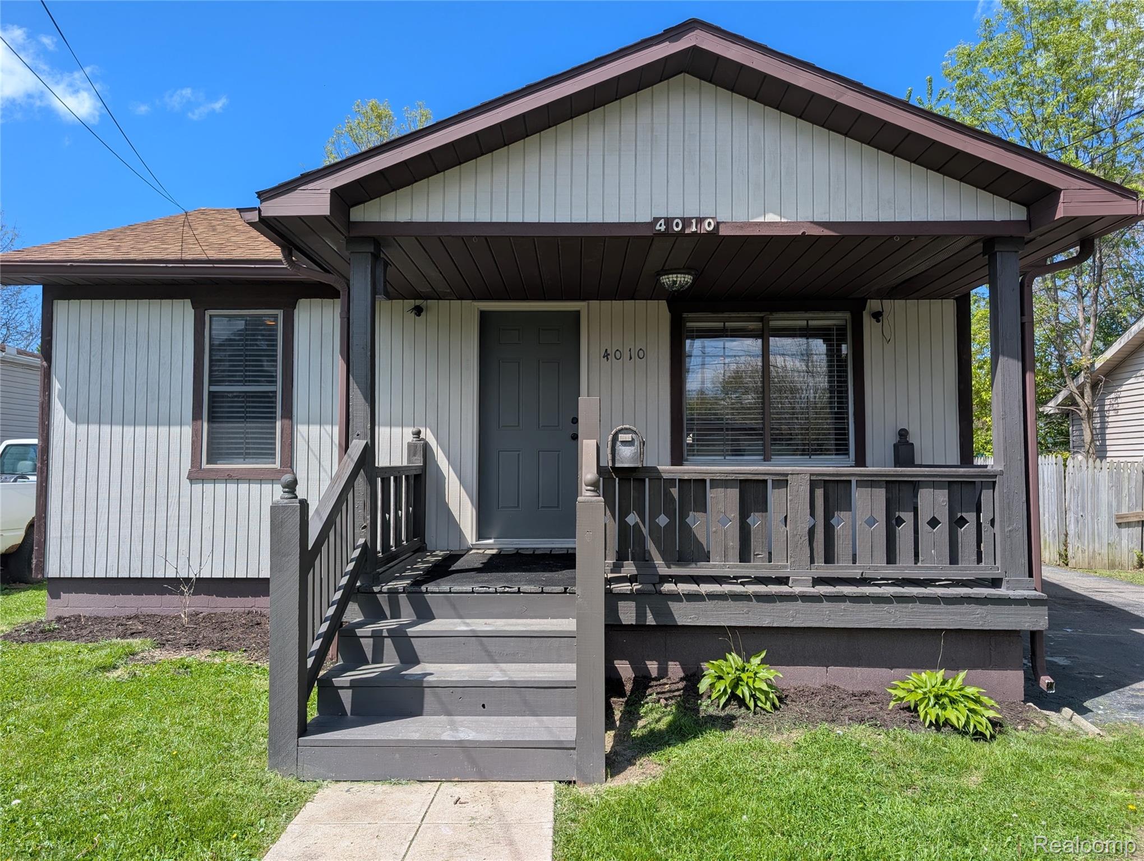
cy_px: 430
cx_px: 572
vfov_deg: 56.9
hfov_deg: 71.5
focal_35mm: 24
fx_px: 794
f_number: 1.68
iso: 21
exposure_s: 1/646
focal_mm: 6.9
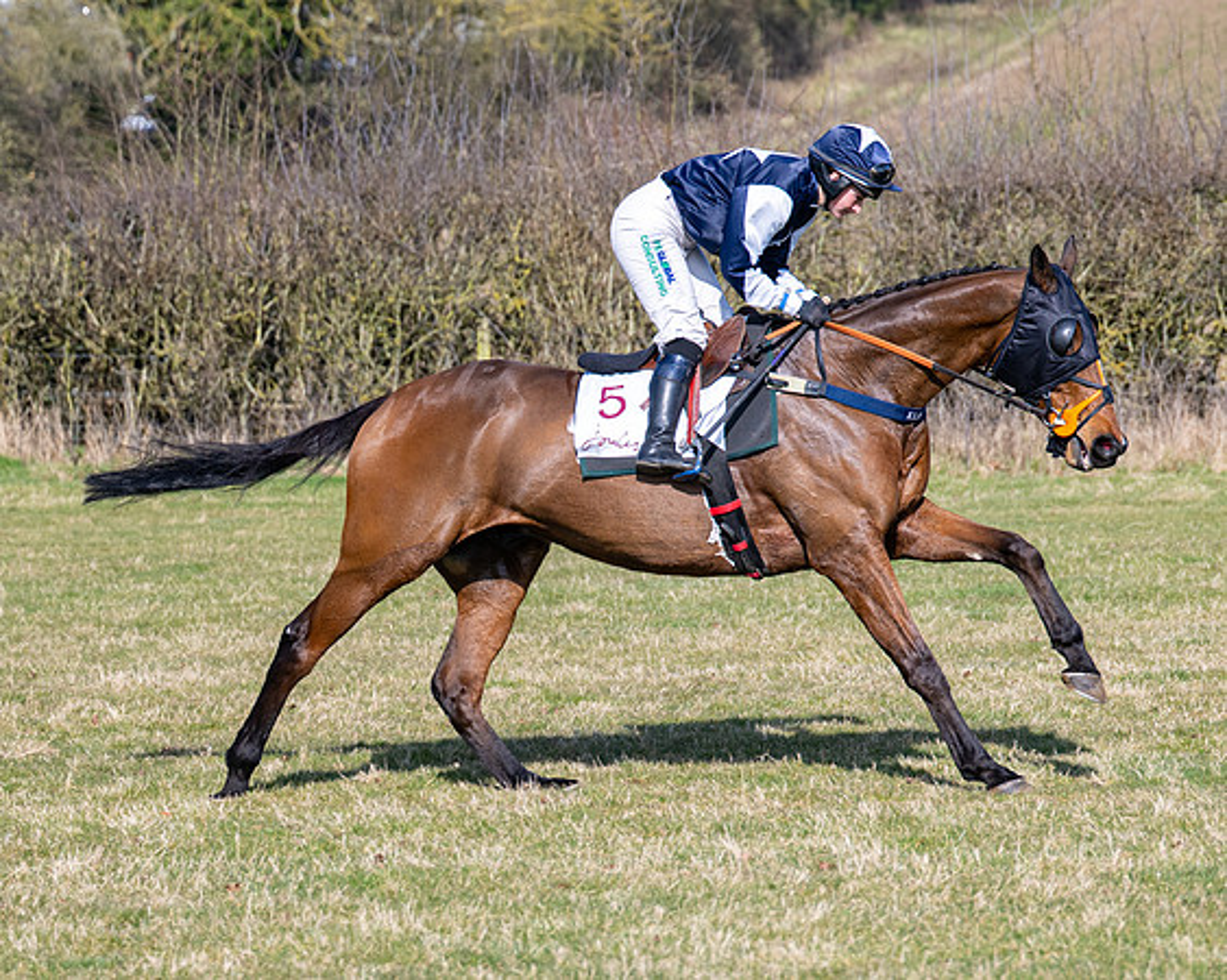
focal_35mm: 183
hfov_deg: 10.5
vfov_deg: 8.4
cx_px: 630
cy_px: 592
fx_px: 6648
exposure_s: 1/3200
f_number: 2.8
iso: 200
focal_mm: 86
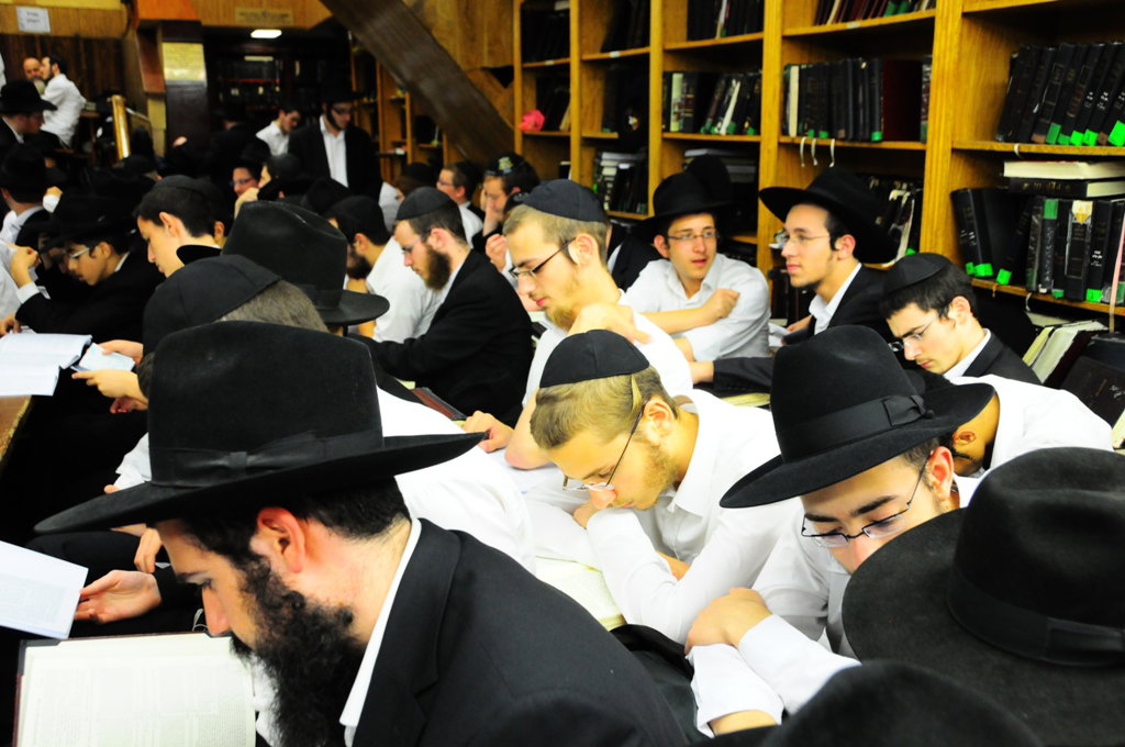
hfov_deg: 57.3
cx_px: 562
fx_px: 1030
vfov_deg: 39.9
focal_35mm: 33
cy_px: 374
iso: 1250
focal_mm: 22
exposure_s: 1/60
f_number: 5
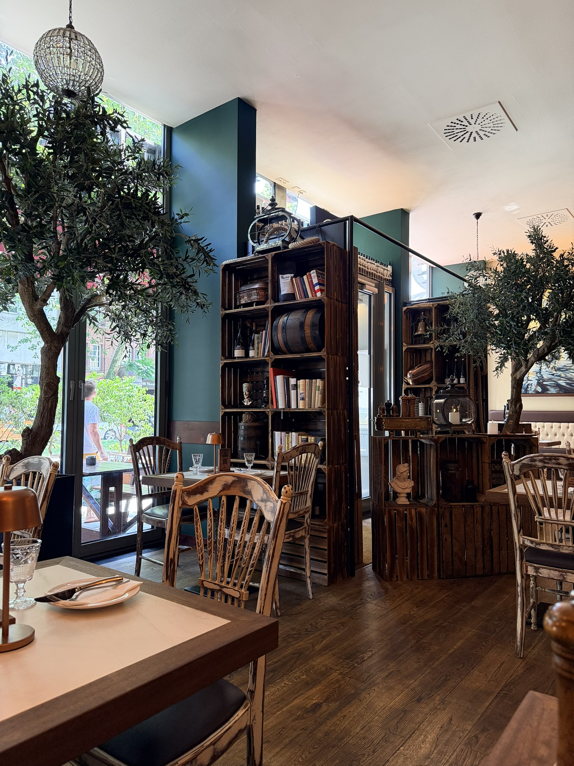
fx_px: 531
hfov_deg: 56.8
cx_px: 287
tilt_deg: +2.9
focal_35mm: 24
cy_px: 383
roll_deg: -0.9
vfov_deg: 71.6
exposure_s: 1/100
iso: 250
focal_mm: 6.76
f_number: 1.78
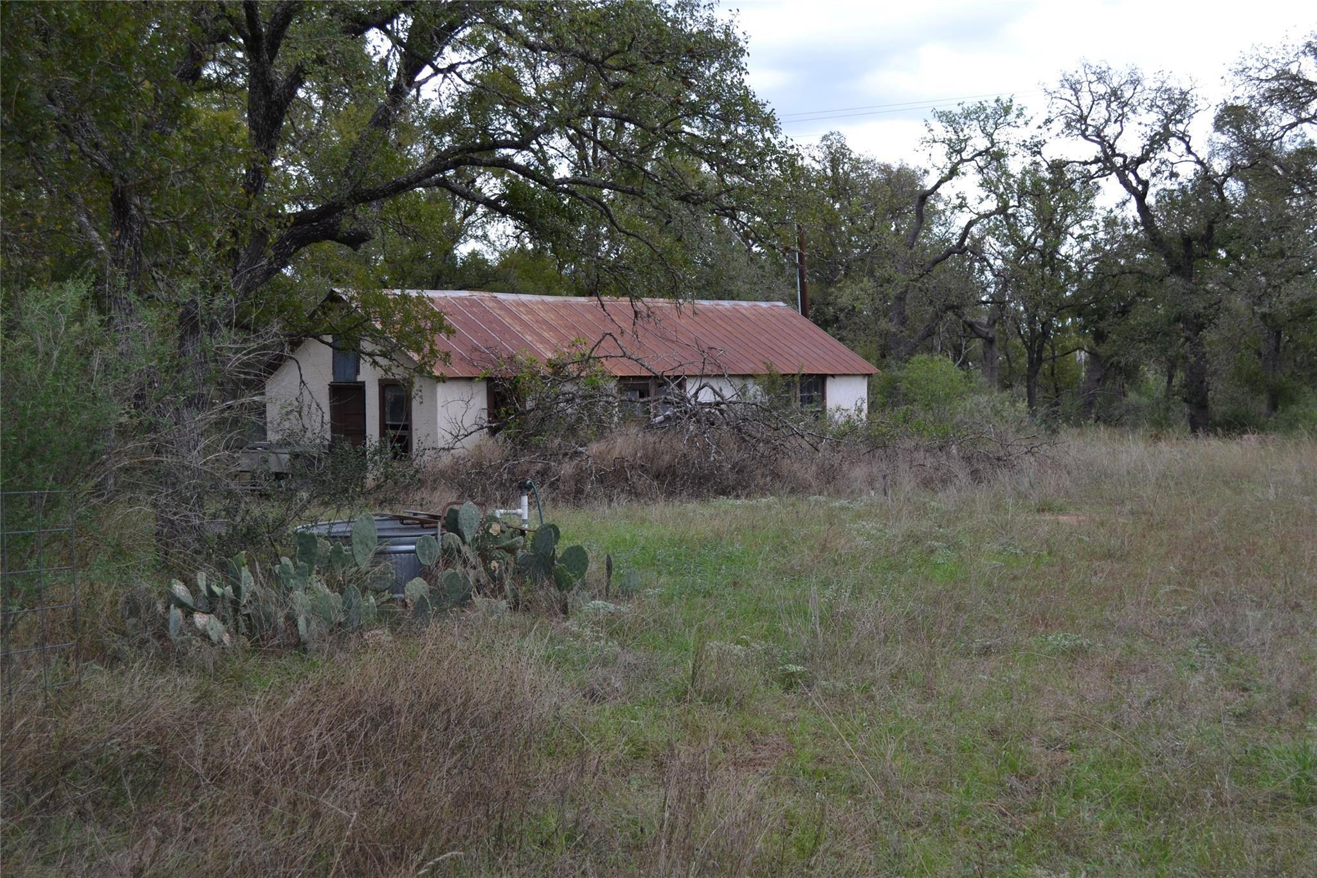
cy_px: 439
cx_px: 658
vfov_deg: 26.5
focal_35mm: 51
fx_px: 1865
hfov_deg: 38.9
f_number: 5.6
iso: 100
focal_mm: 34
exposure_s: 1/125
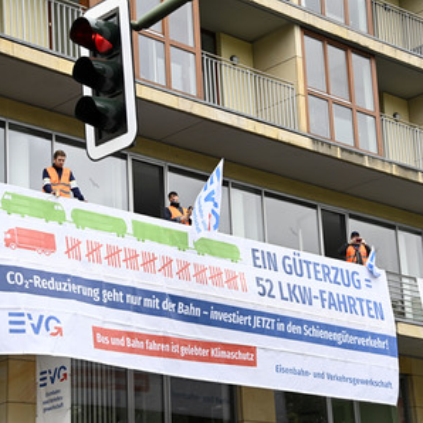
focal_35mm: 90
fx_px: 1244
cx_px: 215
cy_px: 212
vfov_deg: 19.3
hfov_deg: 19.3
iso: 1600
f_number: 5.6
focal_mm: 70
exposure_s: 1/500
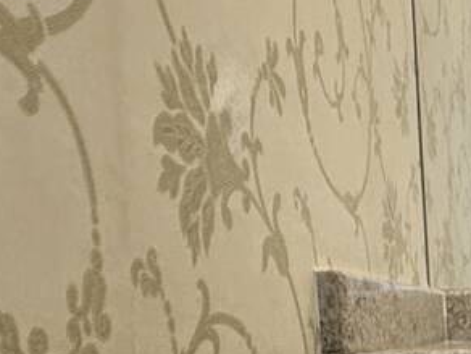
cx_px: 840
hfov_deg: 20.4
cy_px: 356
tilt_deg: -1.5
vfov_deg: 20.6
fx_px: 939
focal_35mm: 69
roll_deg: +1.3
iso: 320
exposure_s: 1/60
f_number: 2.2
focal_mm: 2.22
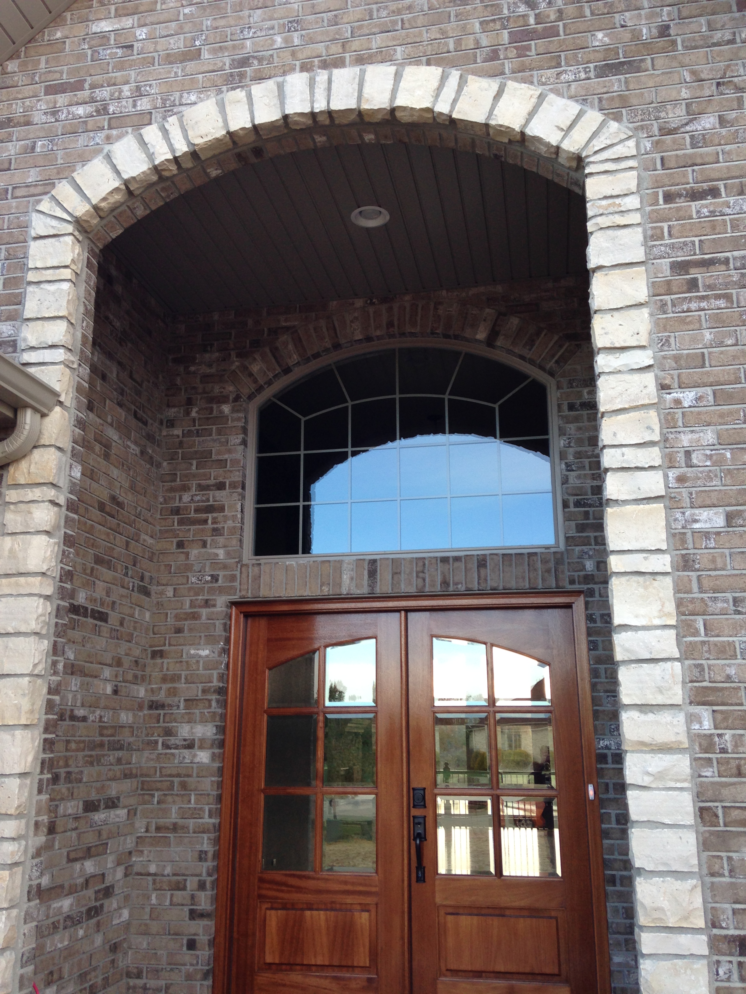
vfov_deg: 55.4
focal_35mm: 33
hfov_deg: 42.9
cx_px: 373
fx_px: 948
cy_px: 497
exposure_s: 1/120
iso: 64
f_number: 2.4
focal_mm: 4.12
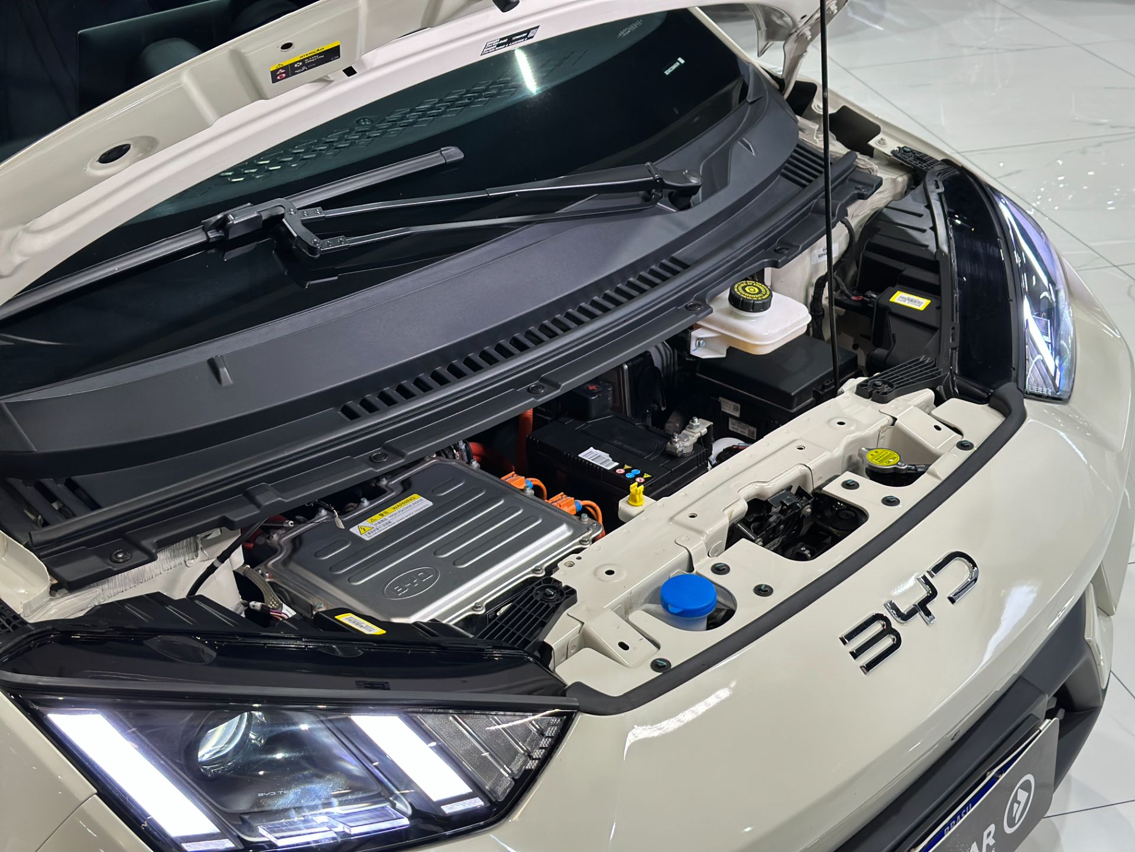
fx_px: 1574
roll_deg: +0.8
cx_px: 568
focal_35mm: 48
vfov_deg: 30.3
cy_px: 426
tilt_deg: -29.7
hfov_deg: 39.7
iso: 160
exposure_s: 1/120
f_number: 1.78
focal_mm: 6.86
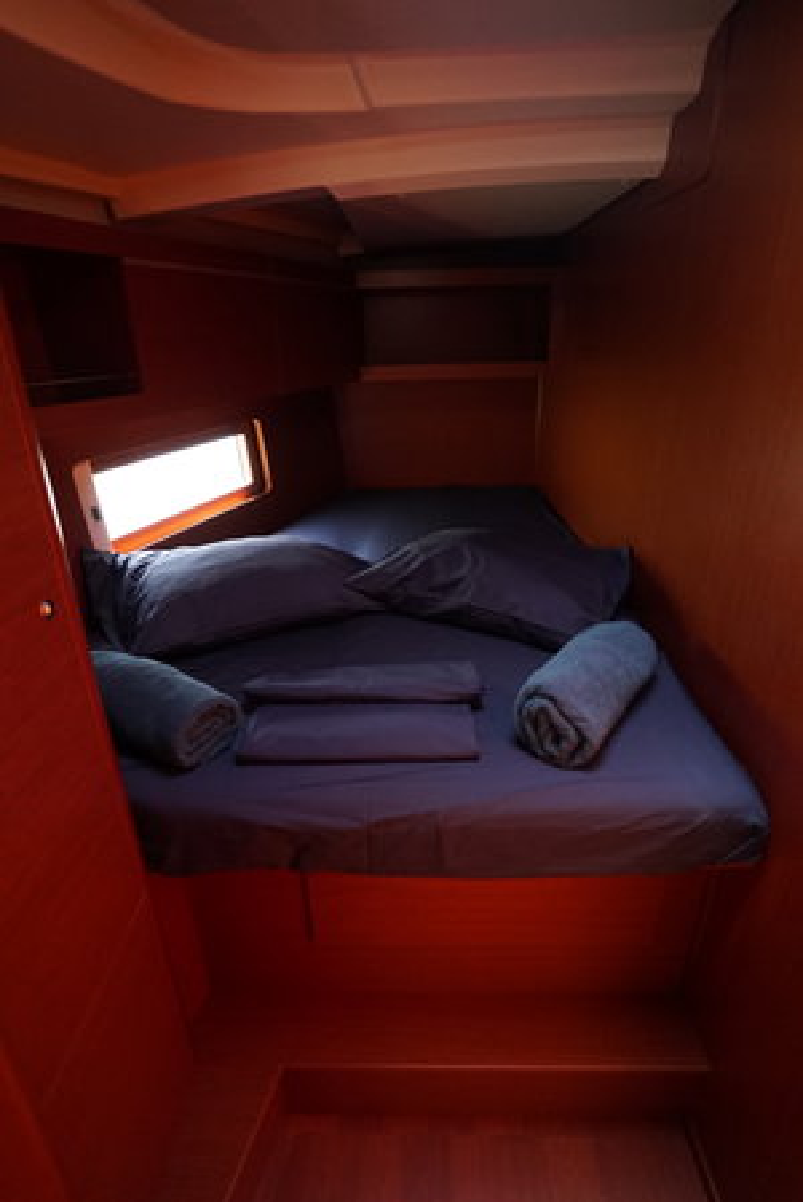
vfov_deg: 90.0
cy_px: 601
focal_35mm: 18
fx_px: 601
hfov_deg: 67.5
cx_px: 402
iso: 5000
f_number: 2.8
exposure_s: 1/800
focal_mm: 18
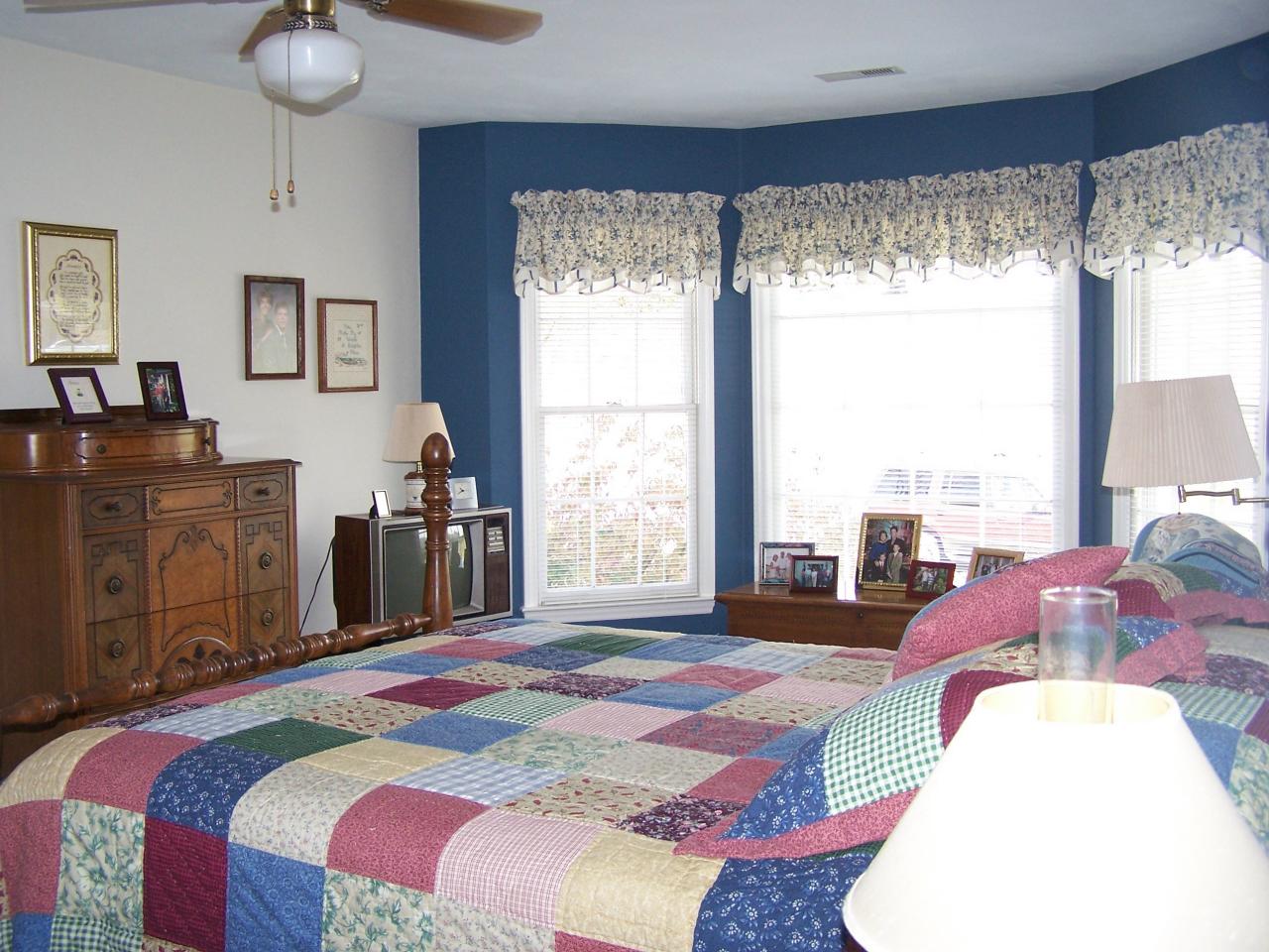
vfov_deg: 37.7
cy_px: 476
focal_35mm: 38
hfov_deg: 49.0
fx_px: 1393
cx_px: 634
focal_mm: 6.3
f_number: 2.8
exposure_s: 1/60
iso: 140
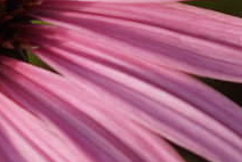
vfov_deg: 1.6
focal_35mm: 848
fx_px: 5708
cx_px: -50
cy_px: 47
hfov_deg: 2.4
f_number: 5
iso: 100
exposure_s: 1/250
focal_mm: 100
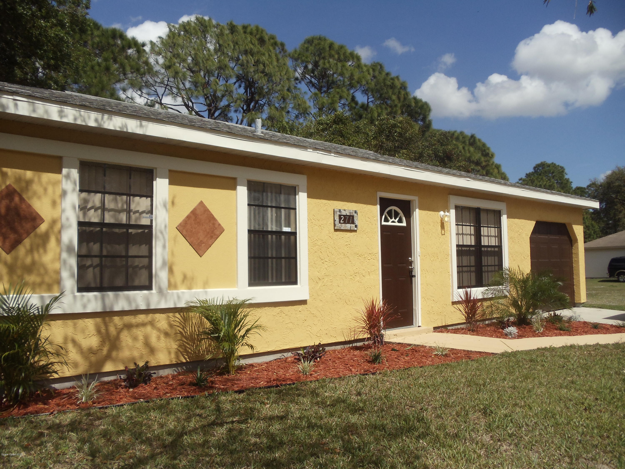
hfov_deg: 42.9
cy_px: 234
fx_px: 794
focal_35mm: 44
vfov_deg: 32.9
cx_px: 312
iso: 100
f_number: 7.1
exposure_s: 1/500
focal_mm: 6
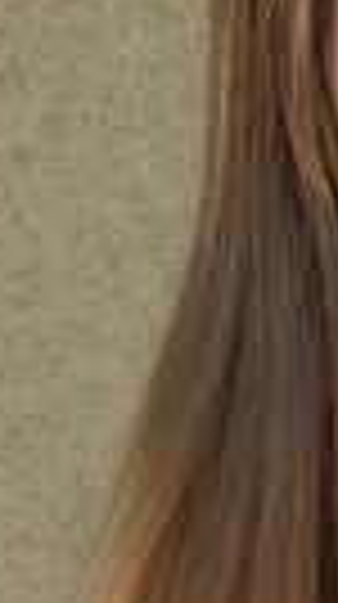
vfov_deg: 13.0
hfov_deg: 7.1
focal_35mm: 164
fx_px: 2623
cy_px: 574
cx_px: 712
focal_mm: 2.87
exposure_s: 1/120
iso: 20
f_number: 2.2
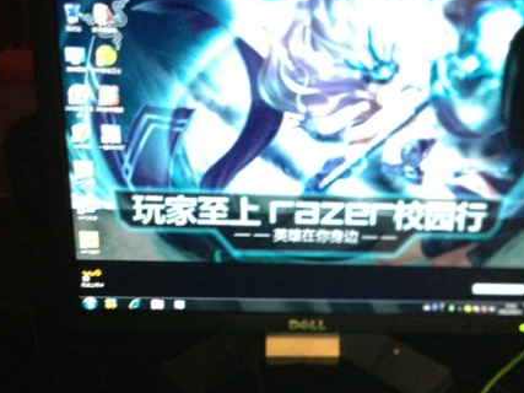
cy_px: 282
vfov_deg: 22.8
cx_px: 351
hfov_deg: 30.0
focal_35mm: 64
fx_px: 969
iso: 400
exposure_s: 1/20
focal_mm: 4.28
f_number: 2.4
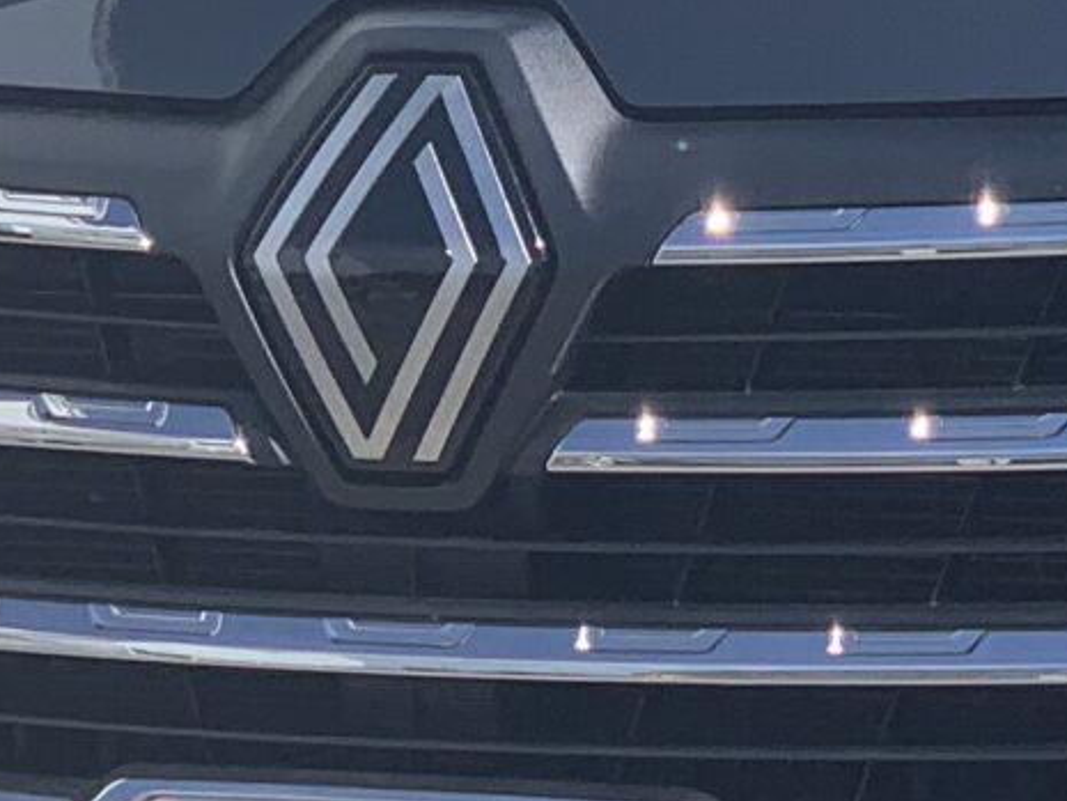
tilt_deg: -3.5
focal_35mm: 286
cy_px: 177
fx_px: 8818
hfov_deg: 6.9
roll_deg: -0.4
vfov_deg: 5.2
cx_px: 1322
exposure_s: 1/872
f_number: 2.4
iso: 16
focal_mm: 6
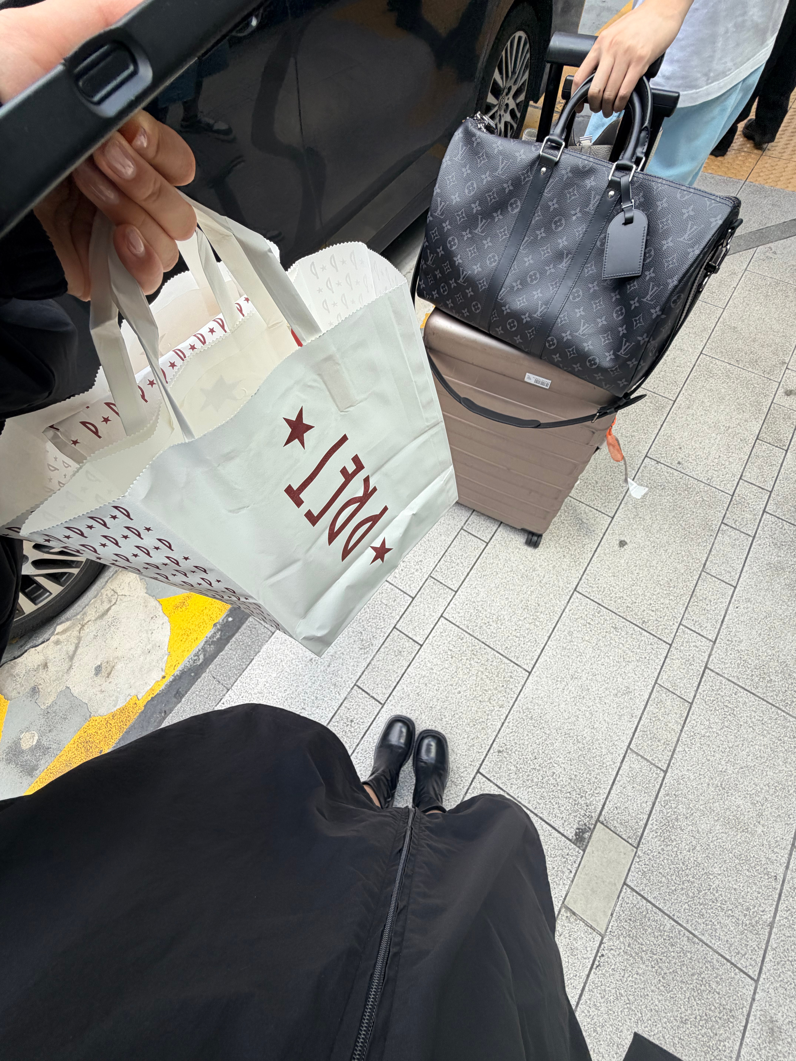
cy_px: 530
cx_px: 398
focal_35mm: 14
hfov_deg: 85.7
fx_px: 429
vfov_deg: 102.1
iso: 50
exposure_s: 1/502
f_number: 2.2
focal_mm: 2.22
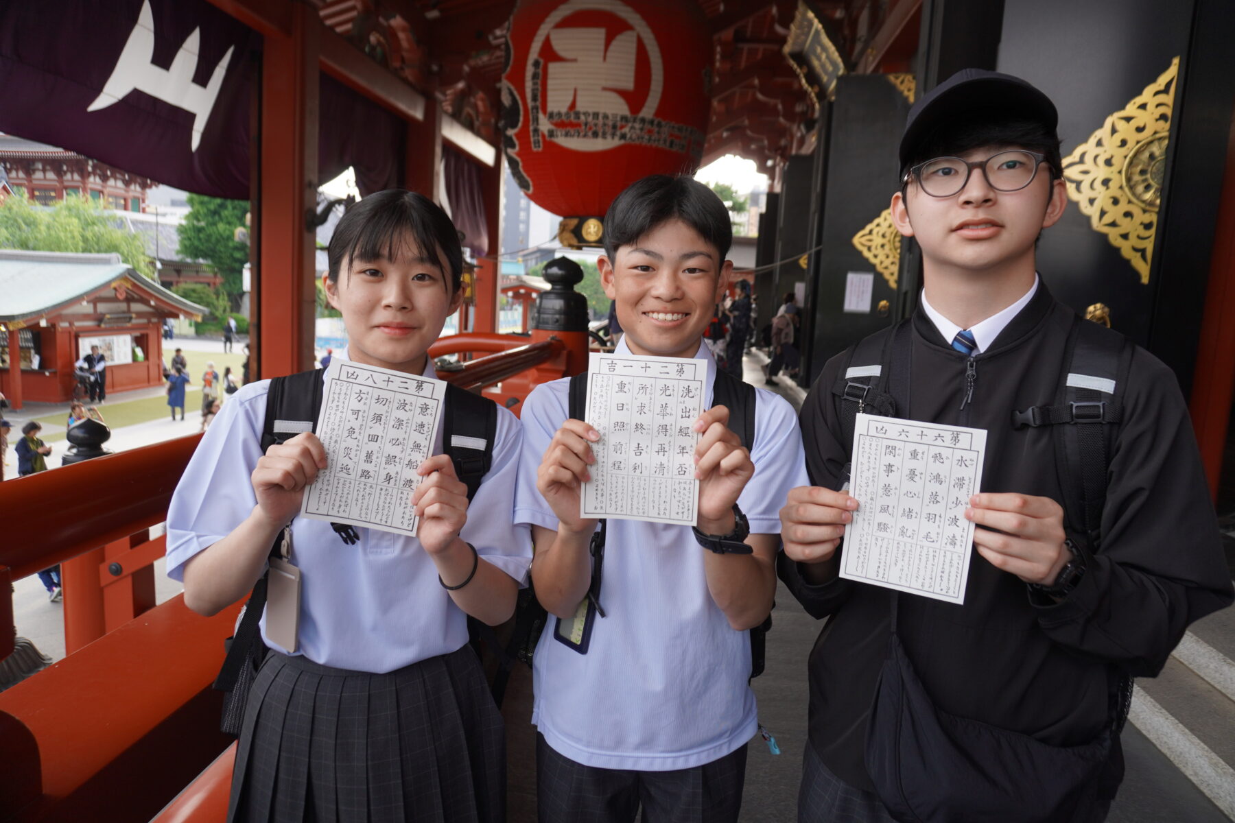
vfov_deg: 53.1
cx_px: 618
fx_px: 823
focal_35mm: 24
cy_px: 412
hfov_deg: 73.7
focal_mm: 16
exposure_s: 1/160
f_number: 4
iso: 160
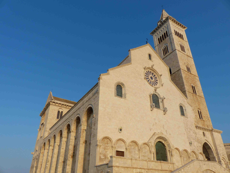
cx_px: 115
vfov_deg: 53.1
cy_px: 86
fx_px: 173
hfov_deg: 67.3
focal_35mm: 26
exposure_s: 1/1000
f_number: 4
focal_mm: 4.5
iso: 100
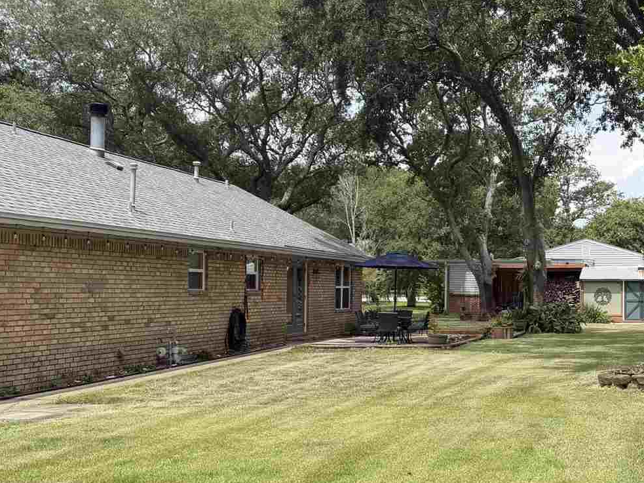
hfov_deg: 36.3
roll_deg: +0.0
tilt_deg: +1.3
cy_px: 271
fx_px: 930
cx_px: 554
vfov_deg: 29.1
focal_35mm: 50
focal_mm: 6.76
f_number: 1.78
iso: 80
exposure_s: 1/2801
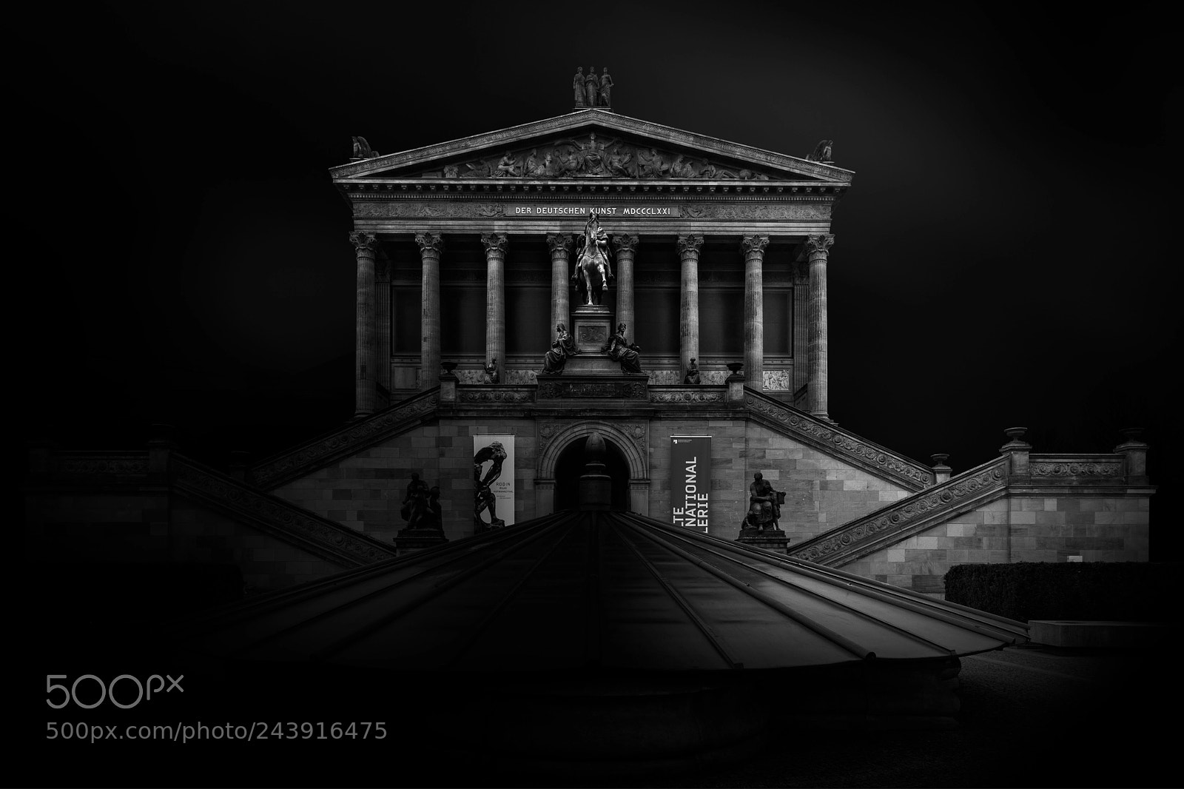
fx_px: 592
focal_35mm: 18
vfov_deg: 67.4
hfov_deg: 90.0
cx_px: 592
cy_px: 394
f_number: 8
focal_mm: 18
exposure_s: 1/30
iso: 100
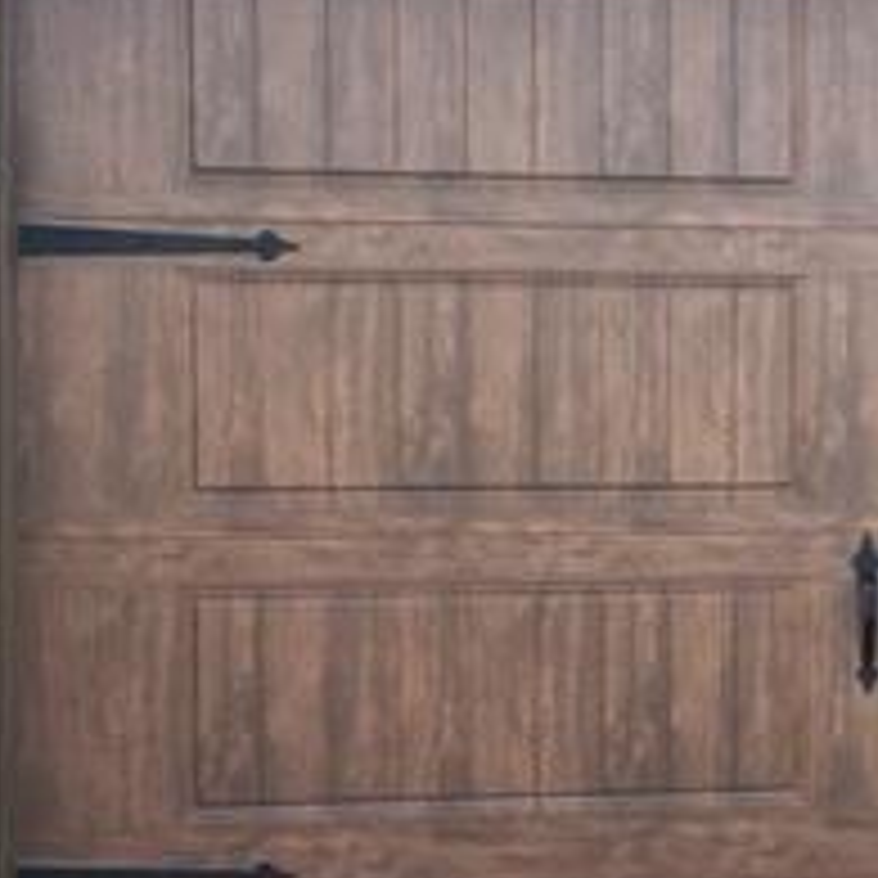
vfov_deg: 20.6
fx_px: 2410
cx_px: 955
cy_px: 446
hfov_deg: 19.8
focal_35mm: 84
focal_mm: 4.15
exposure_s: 1/121
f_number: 2.2
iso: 25
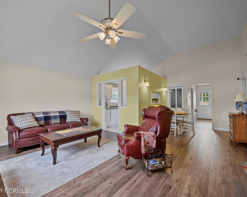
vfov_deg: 84.0
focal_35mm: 15
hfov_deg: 96.8
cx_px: 121
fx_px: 110
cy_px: 99
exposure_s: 1/8
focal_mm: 7
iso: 320
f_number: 4
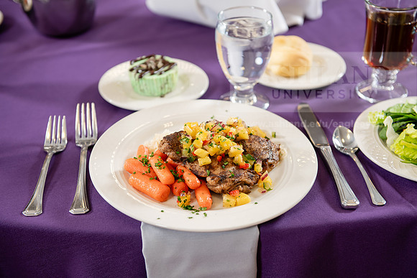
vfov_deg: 23.4
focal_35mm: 58
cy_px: 139
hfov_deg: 34.5
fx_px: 672
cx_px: 208
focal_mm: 58
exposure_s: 1/160
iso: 400
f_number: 3.5
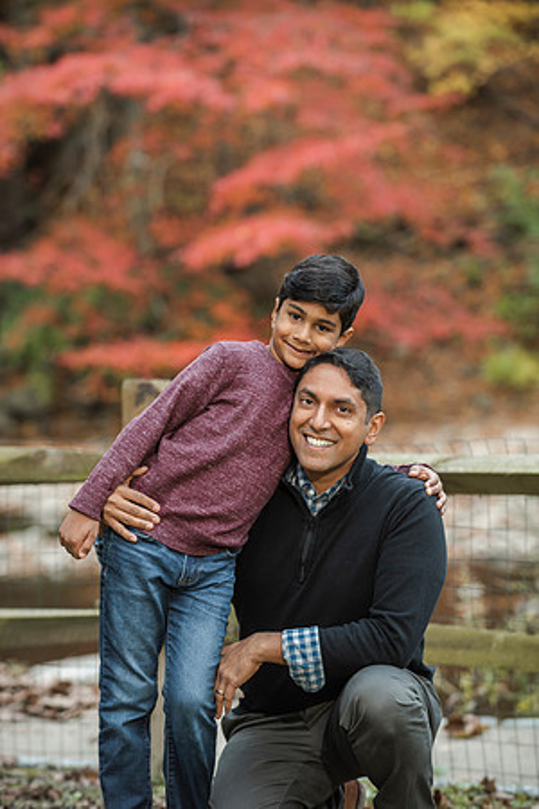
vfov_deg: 13.7
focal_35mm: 150
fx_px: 3368
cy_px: 404
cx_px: 270
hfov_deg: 9.1
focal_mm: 150
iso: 800
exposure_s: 1/125
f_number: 4
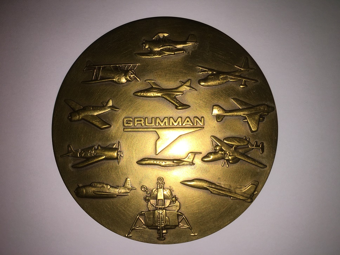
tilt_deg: -86.8
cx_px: 170
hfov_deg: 61.6
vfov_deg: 48.3
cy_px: 128
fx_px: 285
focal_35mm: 29
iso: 25
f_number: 2.2
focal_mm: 4.15
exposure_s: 1/557
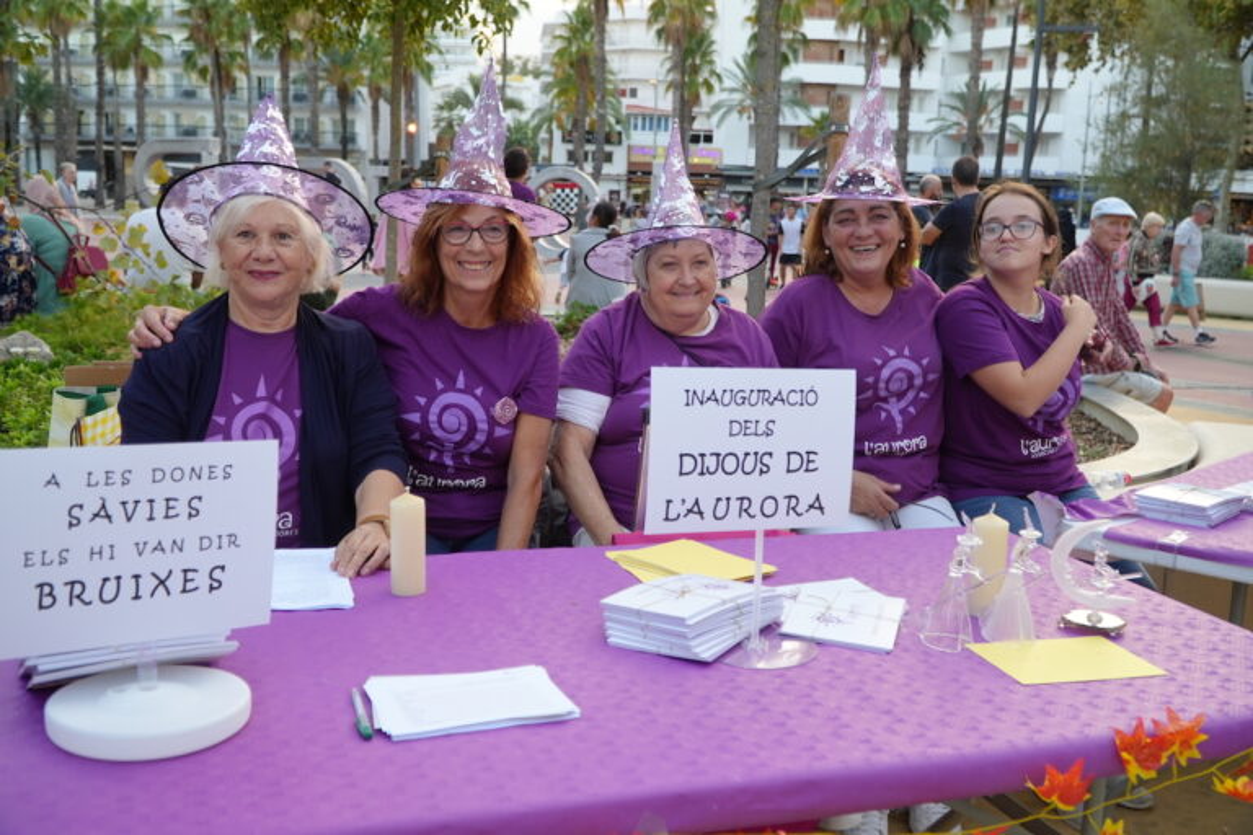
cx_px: 626
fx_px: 1148
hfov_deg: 57.2
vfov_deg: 40.0
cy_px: 418
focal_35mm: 33
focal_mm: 22
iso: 200
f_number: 4
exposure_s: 1/160
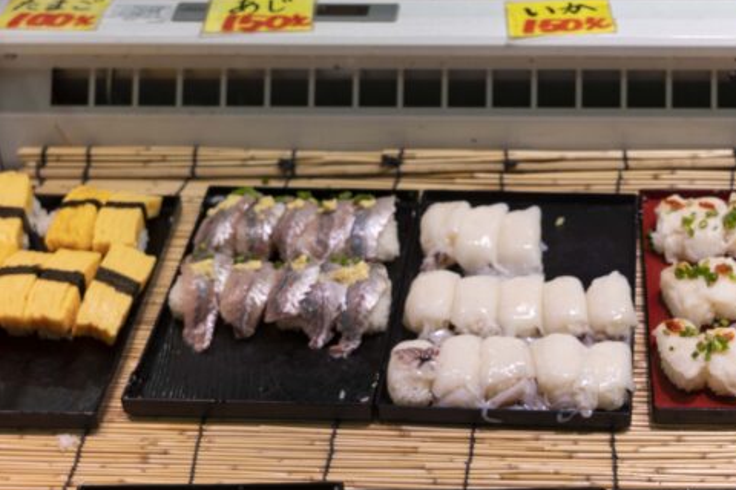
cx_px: 514
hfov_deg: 25.5
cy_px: 394
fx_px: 1615
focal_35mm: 79
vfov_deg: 17.1
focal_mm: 37
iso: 400
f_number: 5
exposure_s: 1/160
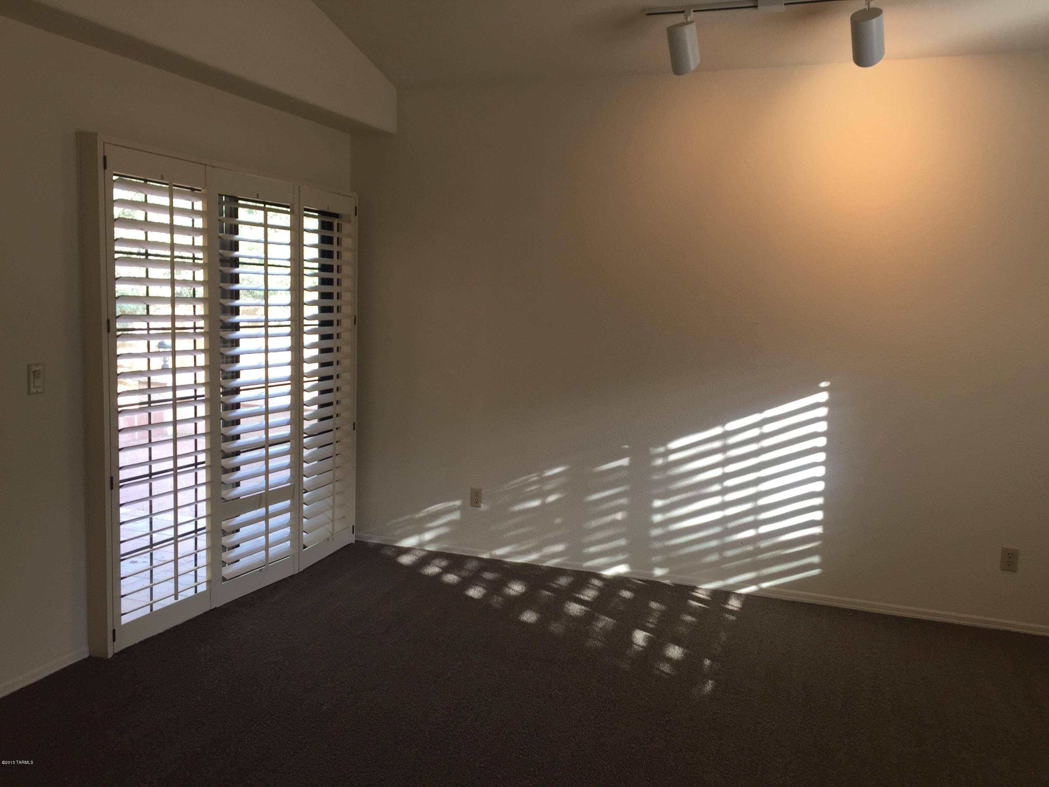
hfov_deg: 61.7
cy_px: 394
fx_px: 879
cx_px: 524
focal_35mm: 29
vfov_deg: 48.2
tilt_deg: -6.8
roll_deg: -2.6
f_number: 2.2
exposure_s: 1/60
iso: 40
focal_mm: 4.15
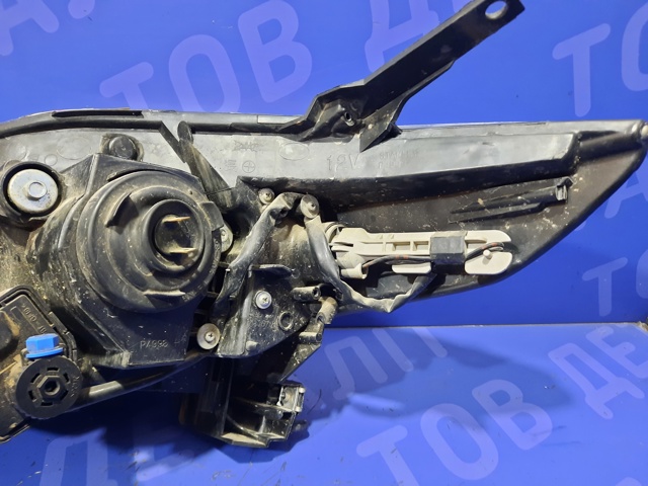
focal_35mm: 25
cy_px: 243
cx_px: 324
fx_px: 468
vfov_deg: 54.9
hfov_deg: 69.4
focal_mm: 4.6
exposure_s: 1/25
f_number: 2
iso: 500
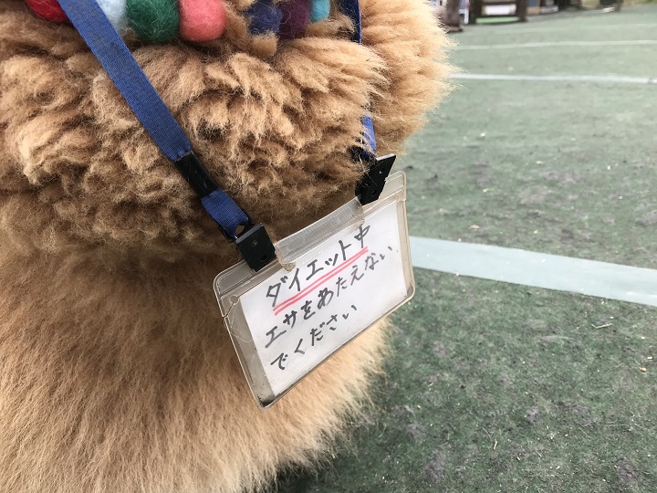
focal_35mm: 28
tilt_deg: -26.5
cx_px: 328
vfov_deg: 49.7
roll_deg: +2.5
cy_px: 246
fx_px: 531
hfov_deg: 63.4
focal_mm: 3.99
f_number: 1.8
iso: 20
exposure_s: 1/465
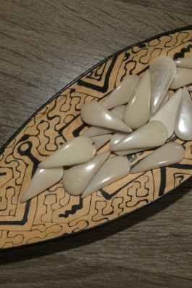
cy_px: 145
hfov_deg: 31.8
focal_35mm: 42
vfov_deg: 46.4
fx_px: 336
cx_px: 112
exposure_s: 1/60
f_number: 3.3
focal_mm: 5.3
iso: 800
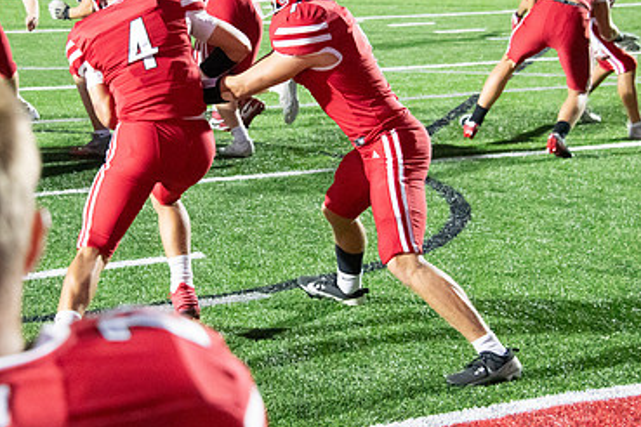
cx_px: 266
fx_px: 1958
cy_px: 161
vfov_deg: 12.4
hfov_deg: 18.6
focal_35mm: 110
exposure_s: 1/500
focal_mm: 70
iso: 25600
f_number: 5.6
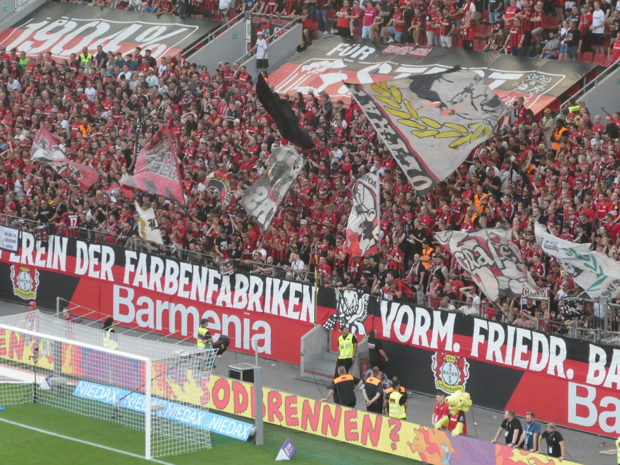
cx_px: 310
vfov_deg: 8.0
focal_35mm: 185
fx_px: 3313
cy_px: 232
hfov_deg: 10.7
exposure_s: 1/125
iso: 400
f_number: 5.6
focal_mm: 33.2
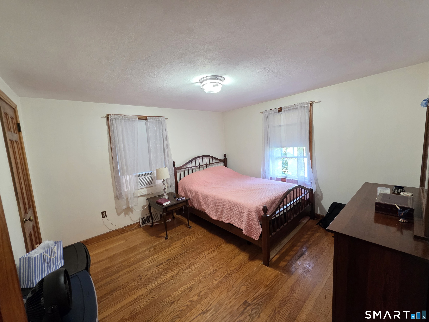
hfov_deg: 106.2
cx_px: 214
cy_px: 161
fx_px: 161
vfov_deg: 89.9
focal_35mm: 13
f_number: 1.9
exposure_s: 1/60
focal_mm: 2.2
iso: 500
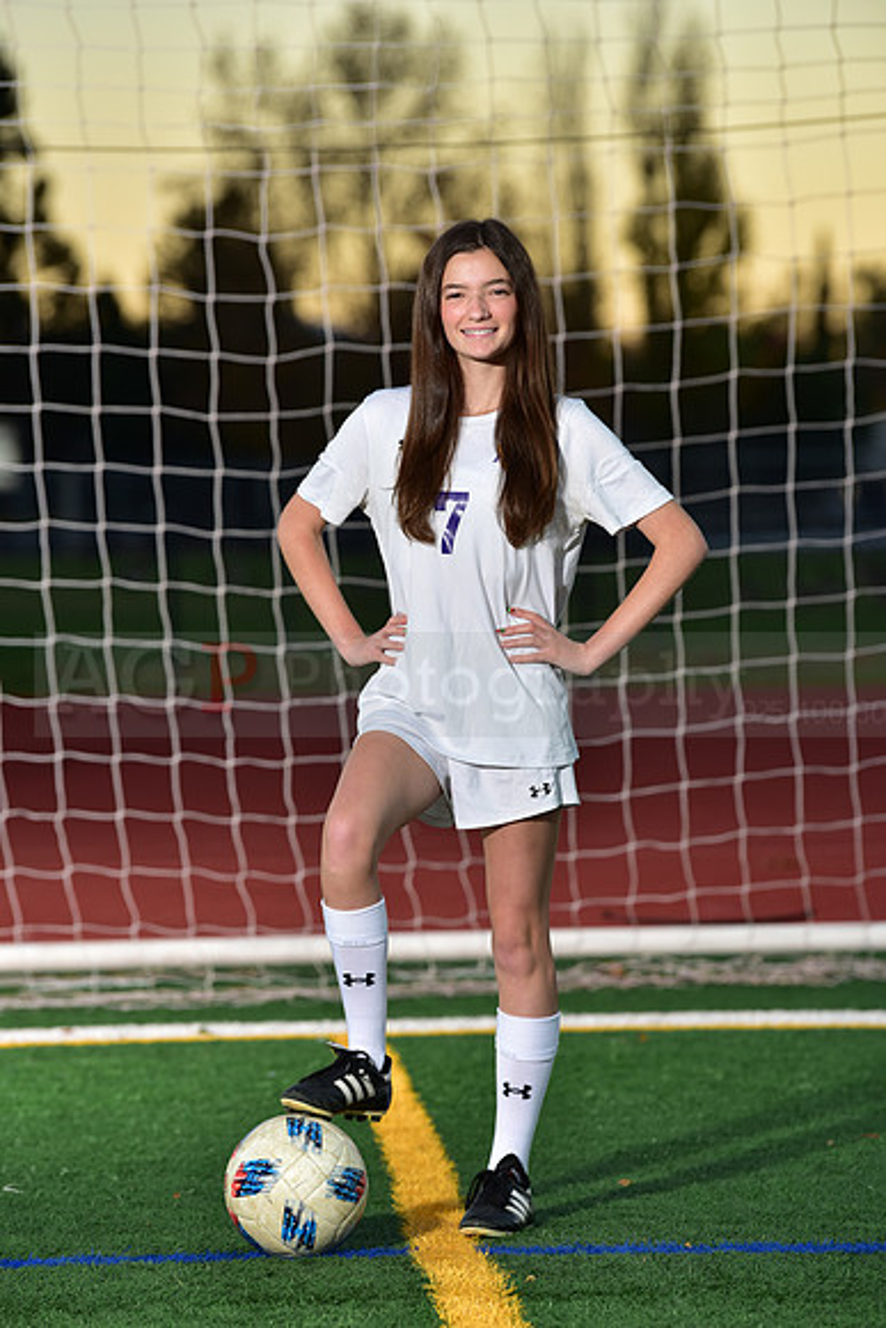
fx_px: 6456
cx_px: 443
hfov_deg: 7.9
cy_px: 664
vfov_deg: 11.7
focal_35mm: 175
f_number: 4.5
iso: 250
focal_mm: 175
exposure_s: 1/200
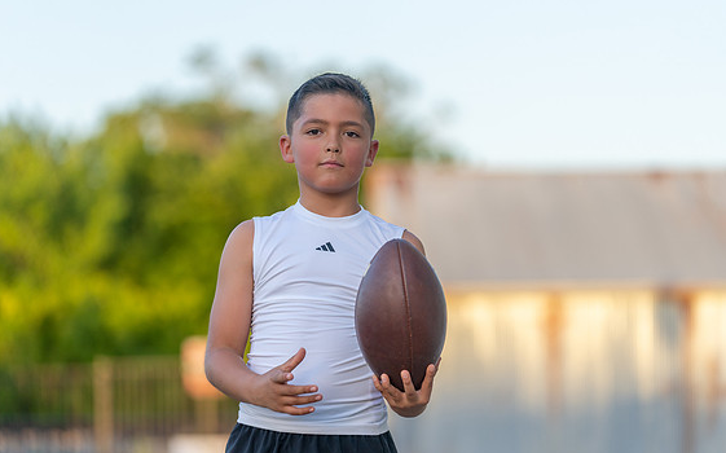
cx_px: 352
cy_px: 245
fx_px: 3164
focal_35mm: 160
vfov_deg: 8.2
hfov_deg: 13.1
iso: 320
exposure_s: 1/1000
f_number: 2.8
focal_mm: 150
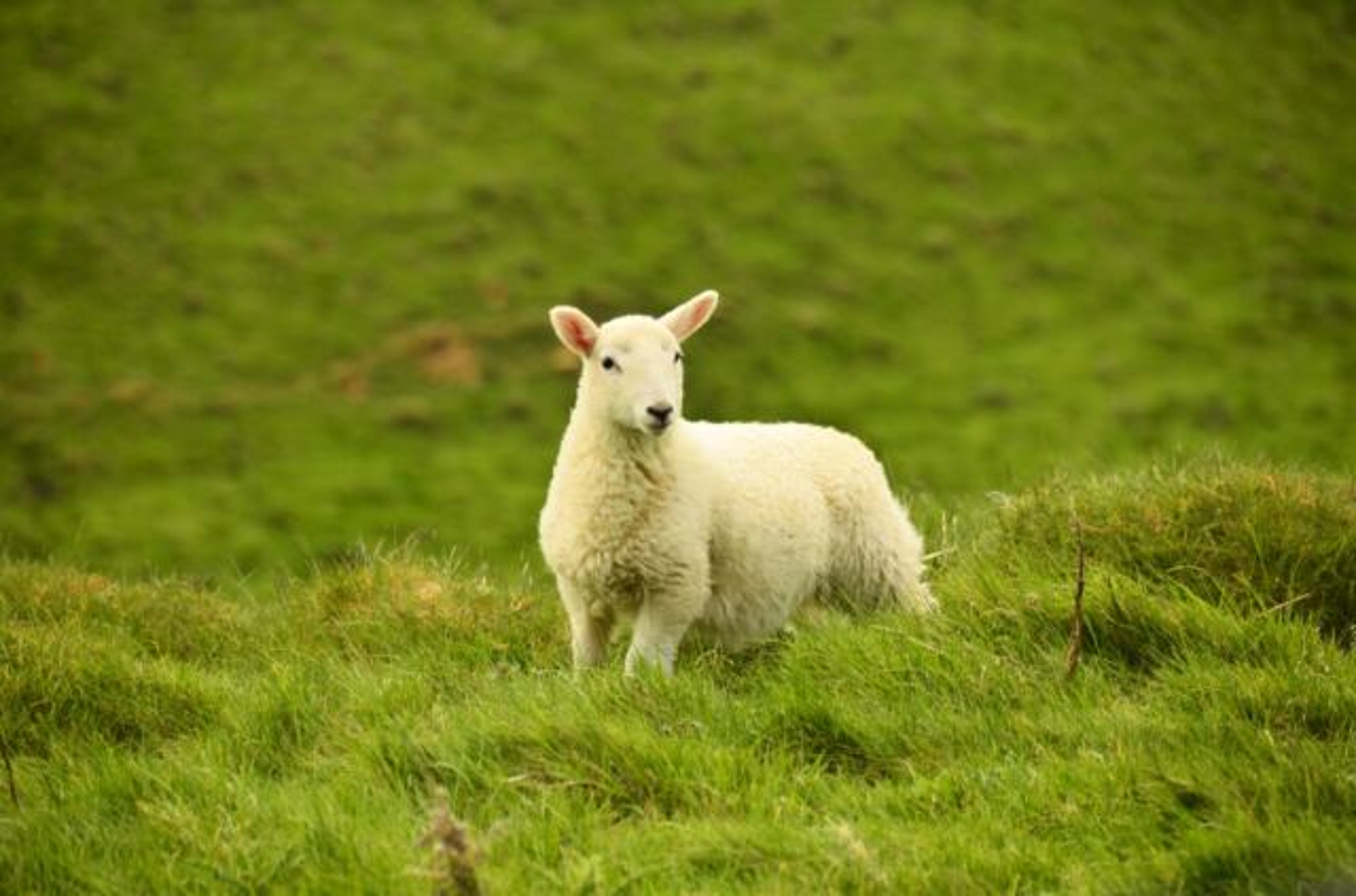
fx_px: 11269
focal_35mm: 300
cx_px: 678
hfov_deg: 6.9
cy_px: 448
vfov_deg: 4.6
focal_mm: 200
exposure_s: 1/400
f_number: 5.6
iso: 200
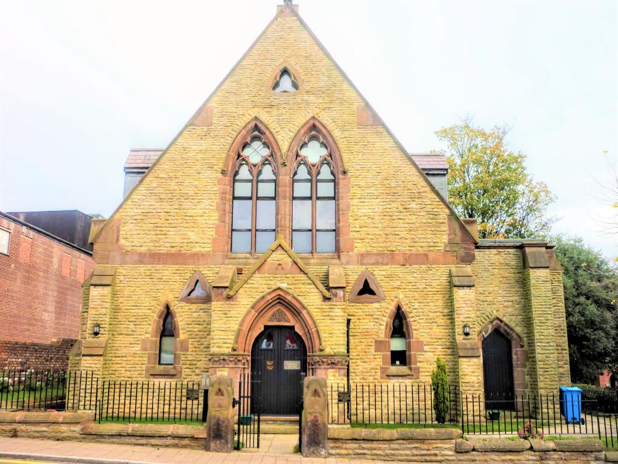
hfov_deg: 55.4
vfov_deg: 42.9
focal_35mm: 33
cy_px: 232
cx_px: 309
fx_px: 589
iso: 80
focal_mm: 5.5
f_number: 2.8
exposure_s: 1/250
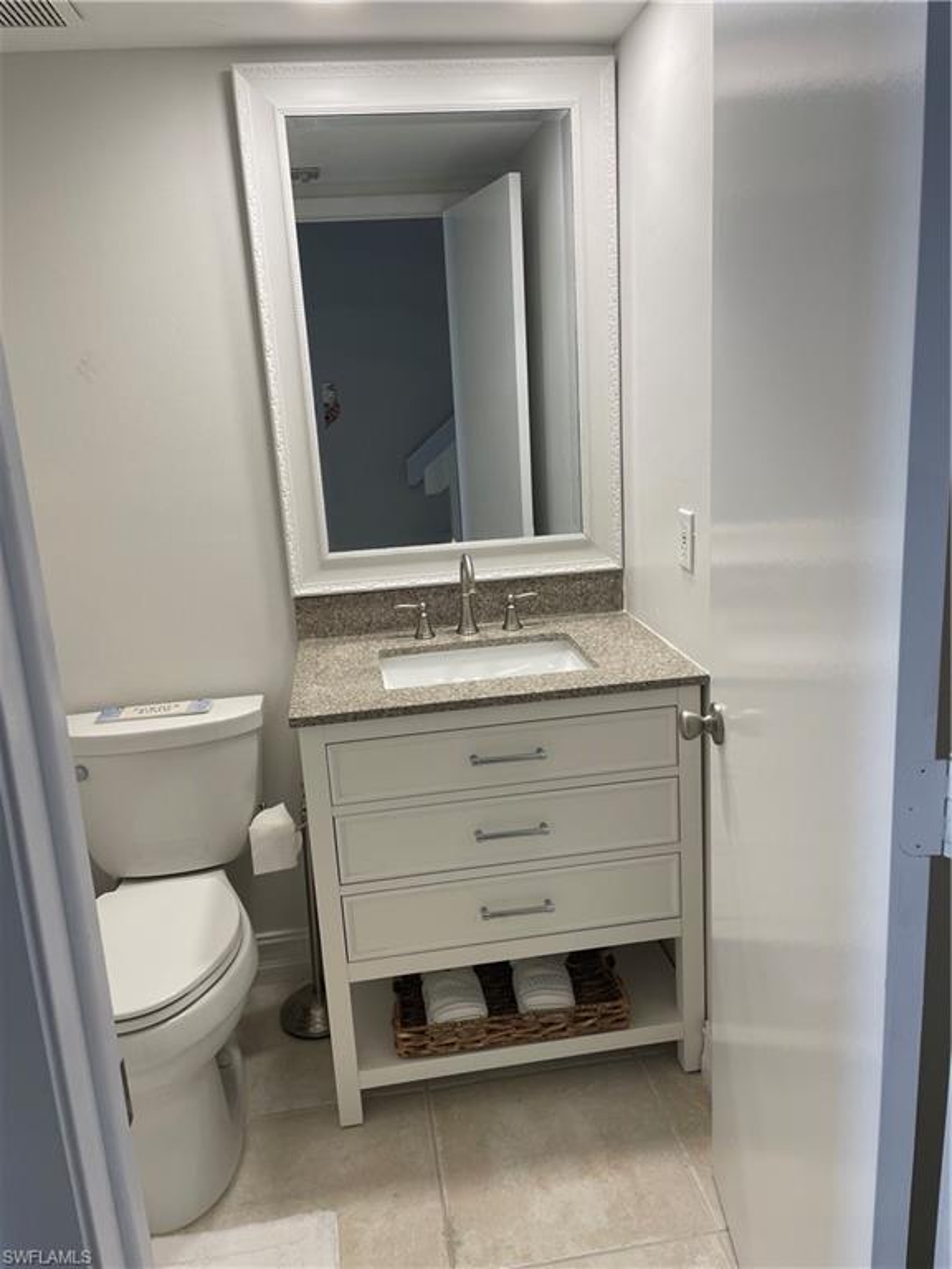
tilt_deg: -13.0
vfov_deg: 67.3
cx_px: 476
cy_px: 634
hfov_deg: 53.1
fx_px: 953
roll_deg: +3.8
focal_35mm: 26
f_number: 1.6
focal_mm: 4.2
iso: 50
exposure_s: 1/120
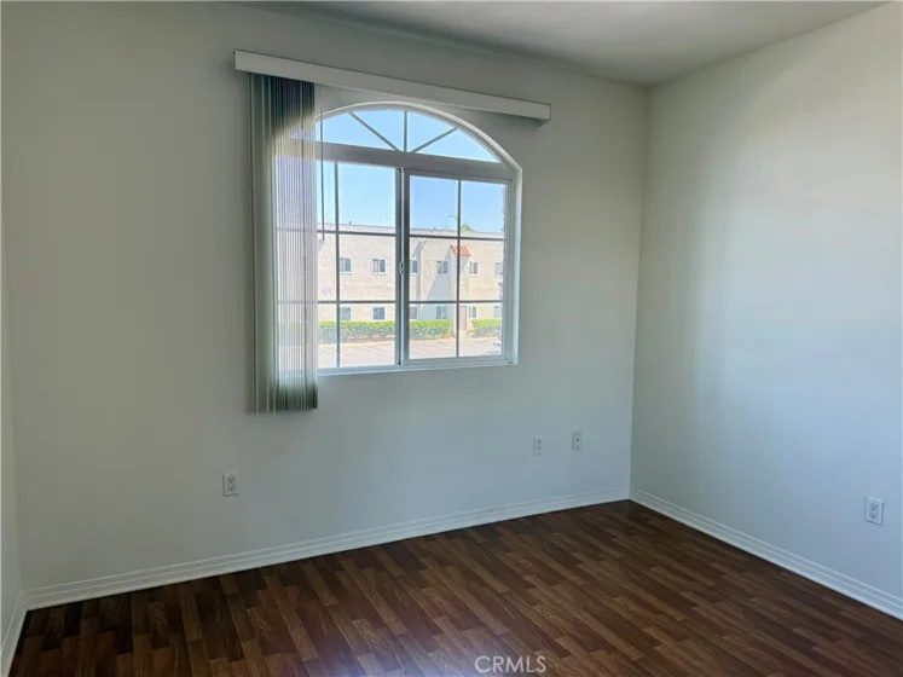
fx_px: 626
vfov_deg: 56.8
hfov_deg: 71.6
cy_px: 338
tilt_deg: -4.3
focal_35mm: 24
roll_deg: -0.9
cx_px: 452
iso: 100
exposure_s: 1/234
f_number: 1.78
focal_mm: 6.76
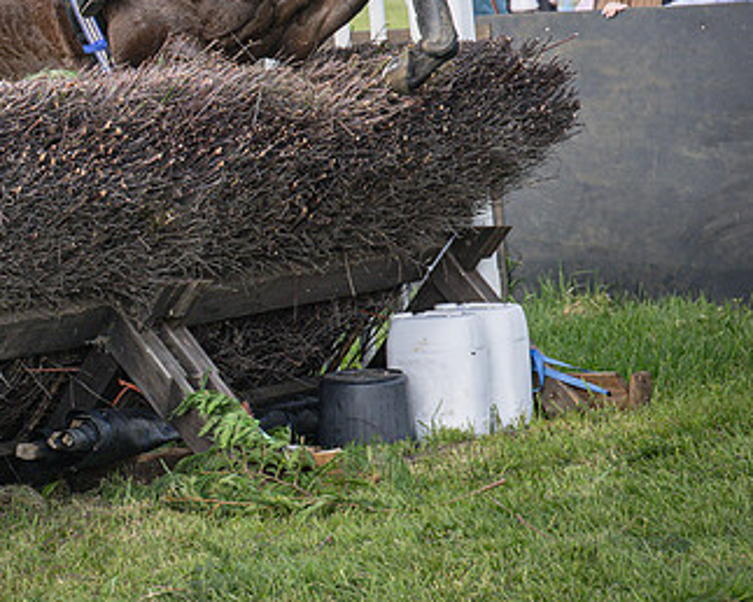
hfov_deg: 9.0
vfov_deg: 7.2
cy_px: 97
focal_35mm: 214
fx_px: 4766
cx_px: 42
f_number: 3.5
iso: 200
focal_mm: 70
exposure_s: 1/1600
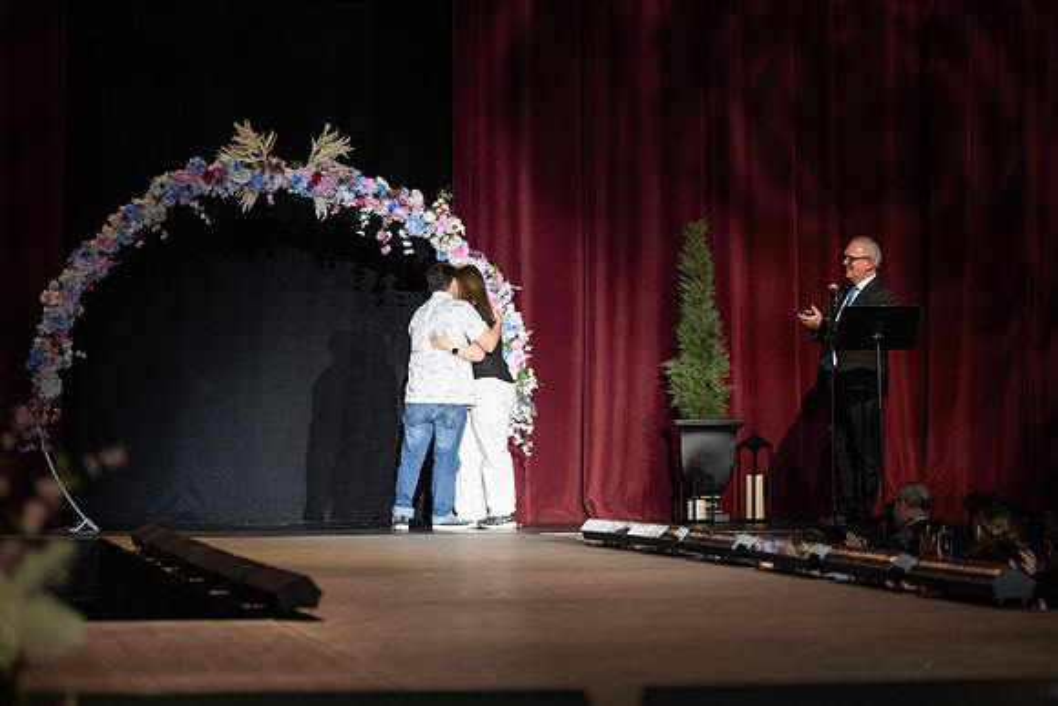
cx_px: 537
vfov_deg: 10.9
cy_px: 325
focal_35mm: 125
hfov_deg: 16.3
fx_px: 3684
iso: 1250
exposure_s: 1/1000
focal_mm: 116
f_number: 2.8
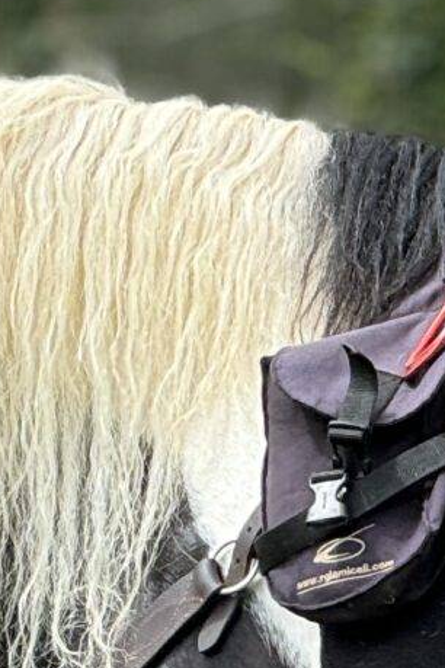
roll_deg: +2.9
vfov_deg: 3.0
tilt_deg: -0.6
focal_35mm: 696
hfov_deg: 2.0
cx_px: 851
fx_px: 12904
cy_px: 863
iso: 50
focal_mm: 15.66
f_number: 2.8
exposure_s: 1/375
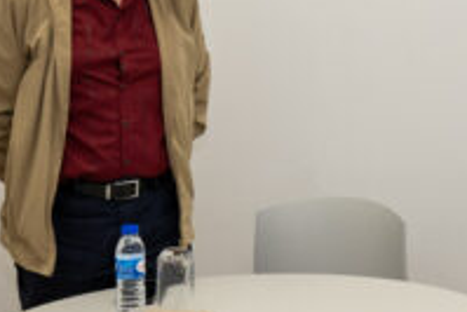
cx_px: 289
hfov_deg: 19.6
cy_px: 197
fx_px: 1350
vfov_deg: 13.2
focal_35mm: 104
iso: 1600
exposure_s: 1/100
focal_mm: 27
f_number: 8
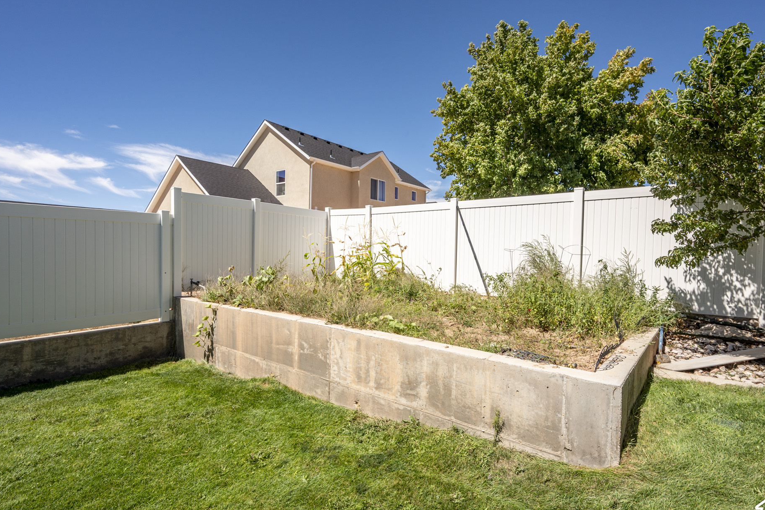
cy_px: 262
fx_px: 382
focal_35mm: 18
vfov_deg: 67.3
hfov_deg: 90.0
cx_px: 392
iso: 200
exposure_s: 1/320
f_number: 13
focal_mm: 16.5
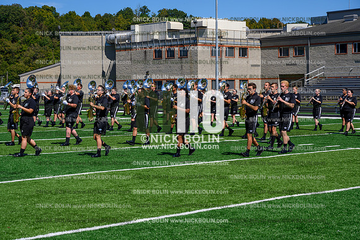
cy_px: 120
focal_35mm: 70
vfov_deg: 19.5
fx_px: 700
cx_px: 180
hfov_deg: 28.8
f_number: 8
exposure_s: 1/640
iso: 160
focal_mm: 70
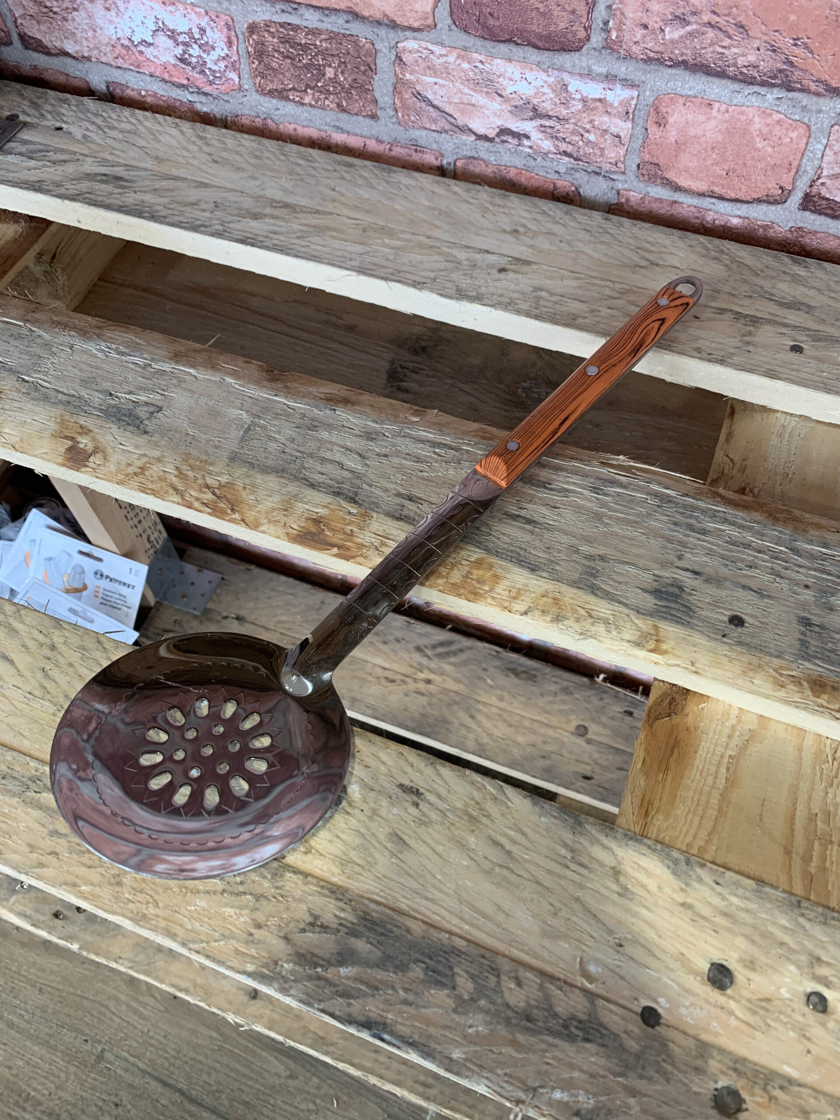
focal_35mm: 26
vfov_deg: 67.3
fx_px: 841
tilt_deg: -57.9
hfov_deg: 53.1
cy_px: 560
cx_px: 420
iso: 100
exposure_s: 1/71
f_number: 1.8
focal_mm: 4.25
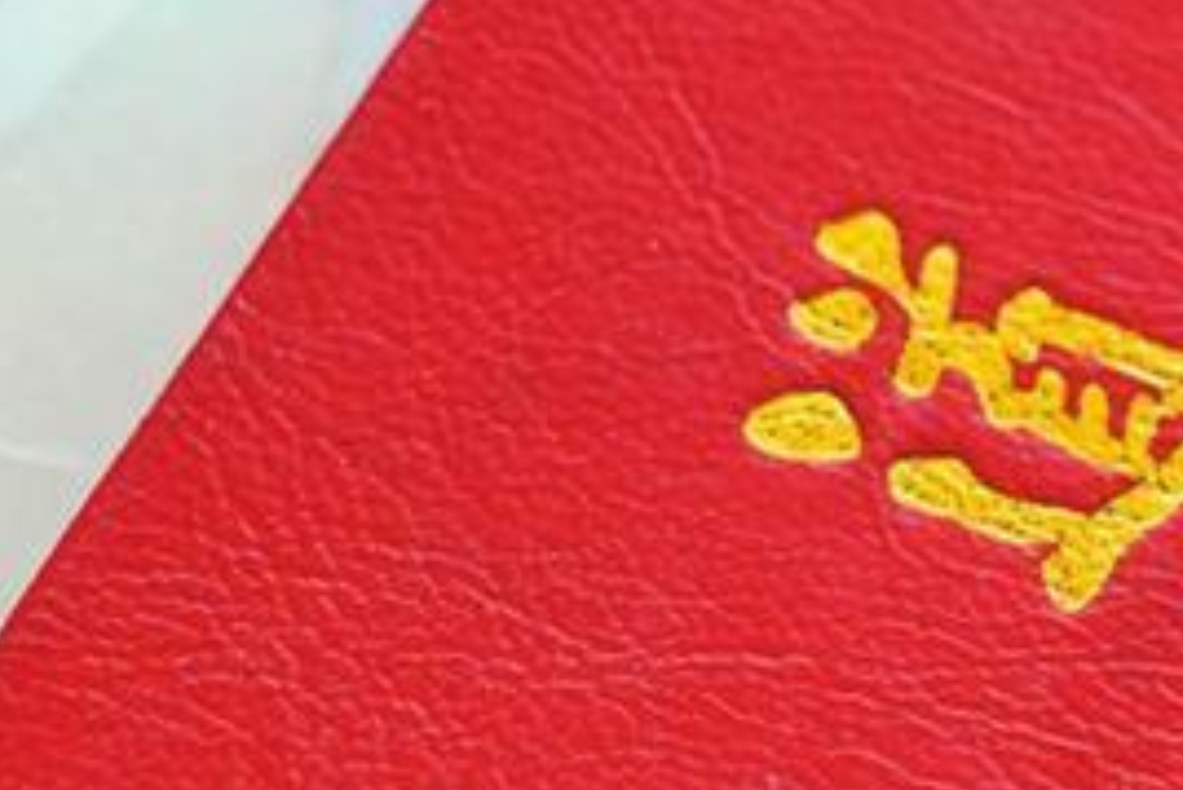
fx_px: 10291
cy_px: 168
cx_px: 1293
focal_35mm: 313
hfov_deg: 6.5
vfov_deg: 4.4
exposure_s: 1/320
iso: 1000
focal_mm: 42
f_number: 4
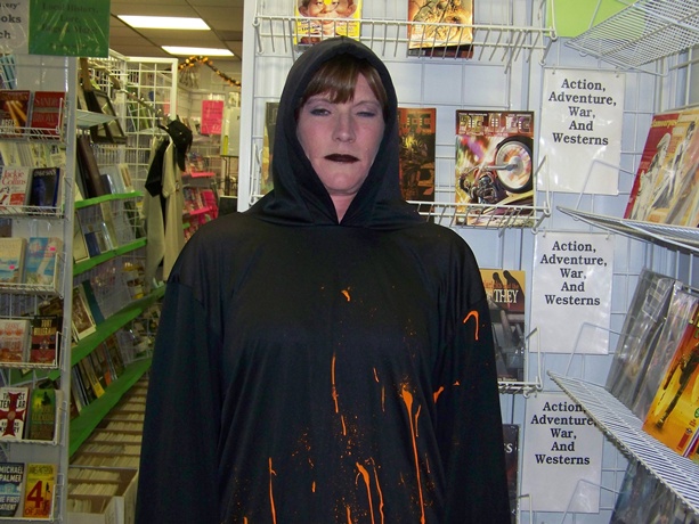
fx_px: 1111
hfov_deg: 34.9
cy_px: 262
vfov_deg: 26.6
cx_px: 350
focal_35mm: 55
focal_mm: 9.36
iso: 200
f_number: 3.2
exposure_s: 1/30
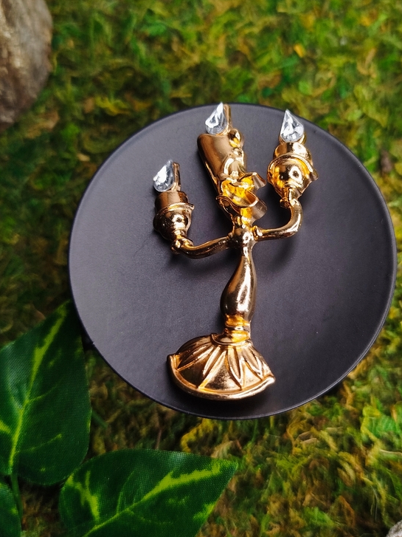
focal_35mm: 33
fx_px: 511
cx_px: 238
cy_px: 264
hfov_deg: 42.8
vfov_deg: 55.4
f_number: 1.7
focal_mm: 5.31
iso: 100
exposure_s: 1/50
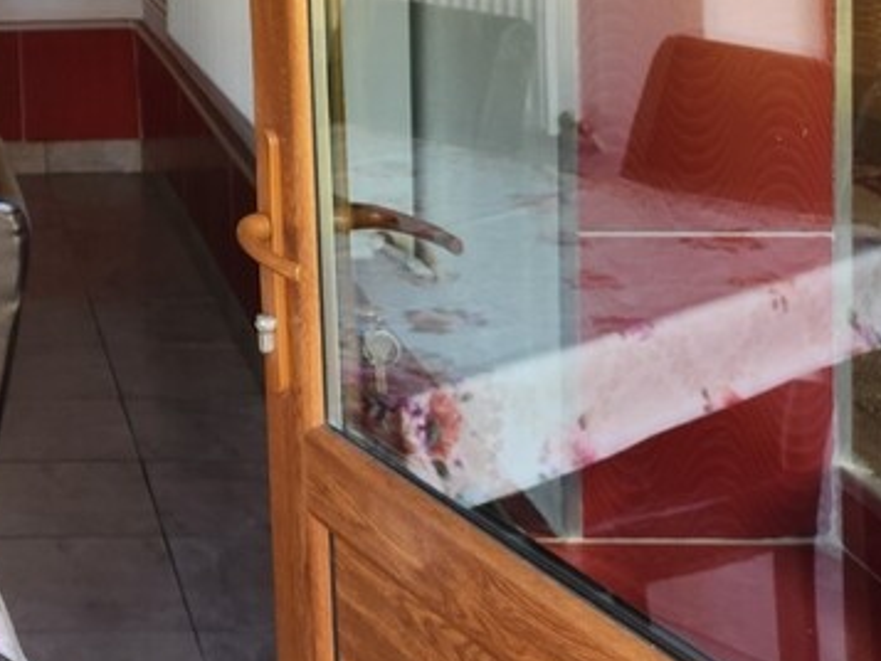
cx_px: -155
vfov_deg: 20.5
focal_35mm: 66
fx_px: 1680
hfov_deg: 26.4
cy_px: -178
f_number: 1.8
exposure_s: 1/180
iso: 100
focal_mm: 5.4
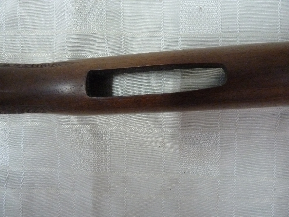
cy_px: 108
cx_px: 144
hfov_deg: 69.4
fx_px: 209
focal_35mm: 25
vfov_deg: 54.9
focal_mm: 4.1
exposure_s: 1/50
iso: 800
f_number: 3.3
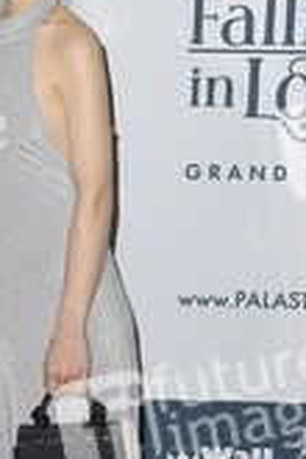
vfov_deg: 18.7
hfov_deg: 12.3
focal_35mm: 109
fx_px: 1390
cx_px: -56
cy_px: 273
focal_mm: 45
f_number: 6.3
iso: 640
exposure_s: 1/250
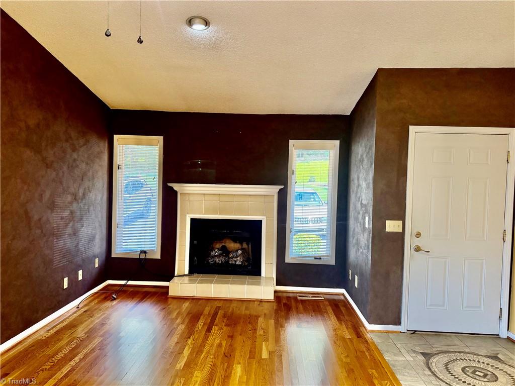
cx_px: 258
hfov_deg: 71.6
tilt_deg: -2.1
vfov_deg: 56.8
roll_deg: -1.7
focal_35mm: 24
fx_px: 357
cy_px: 193
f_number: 1.78
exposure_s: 1/122
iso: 200
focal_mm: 6.76
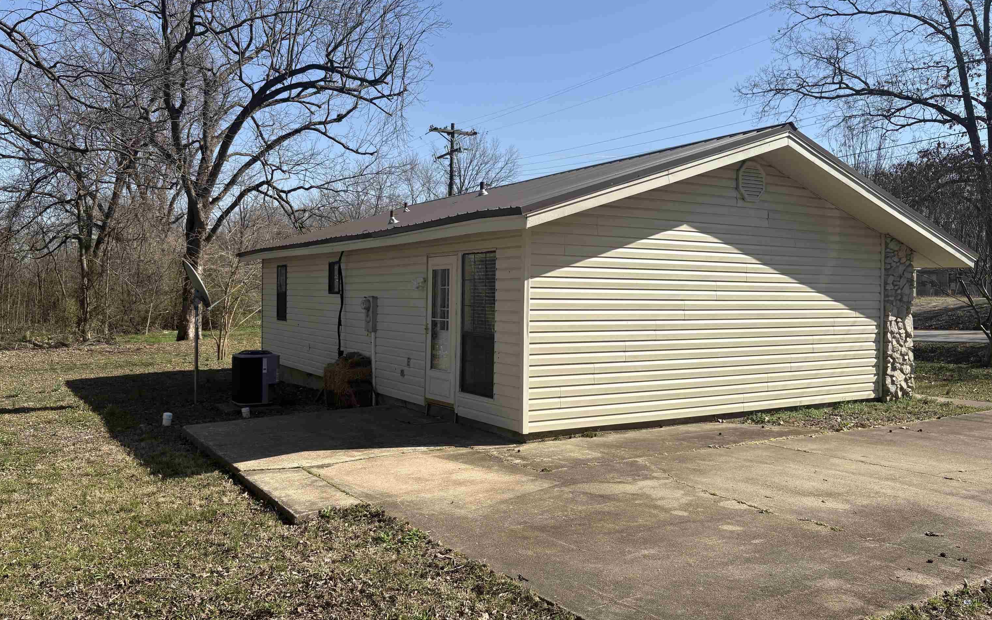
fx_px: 757
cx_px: 492
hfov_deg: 66.5
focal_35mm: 28
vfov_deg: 44.5
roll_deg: -0.3
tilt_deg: -0.5
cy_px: 306
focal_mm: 5.96
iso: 50
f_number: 1.6
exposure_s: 1/3623
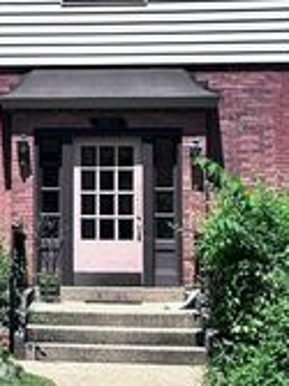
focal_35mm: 104
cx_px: -12
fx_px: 1159
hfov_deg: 14.0
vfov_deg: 18.9
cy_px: 165
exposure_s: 1/4831
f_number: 1.5
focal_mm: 5.7
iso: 50
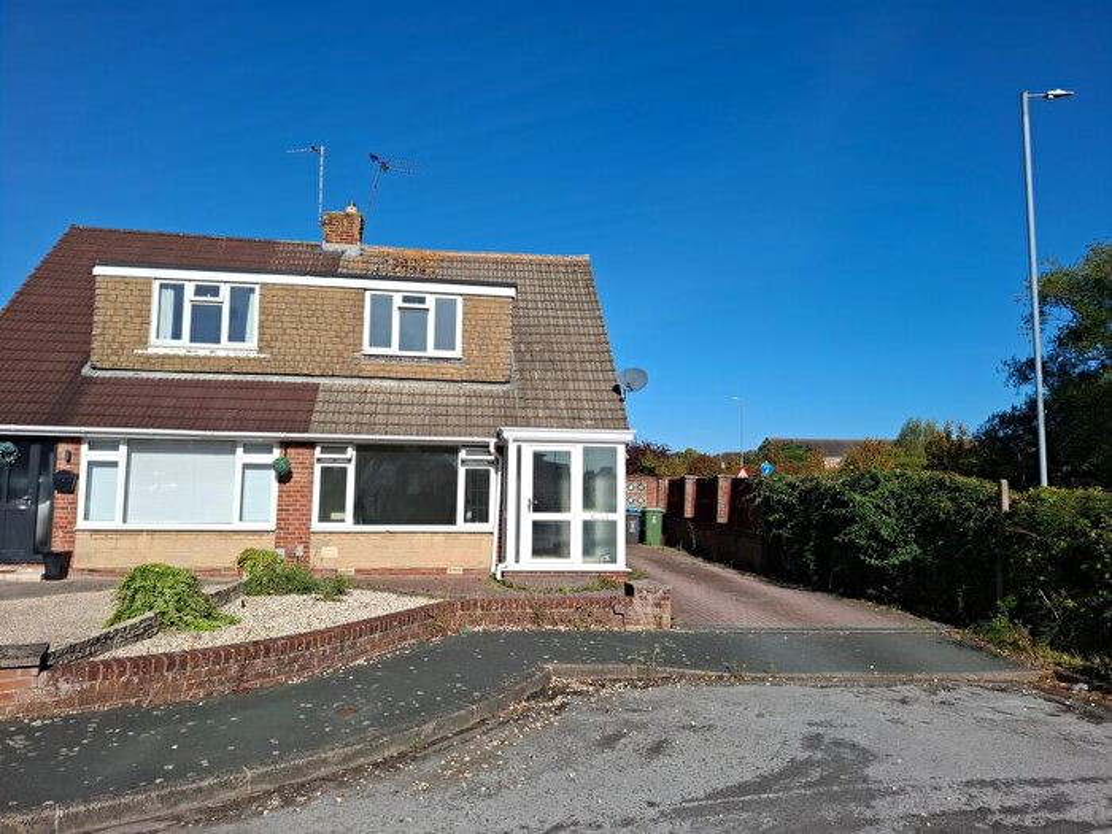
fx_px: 739
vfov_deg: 58.9
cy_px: 417
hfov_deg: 73.9
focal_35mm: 23
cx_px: 556
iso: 50
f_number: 1.8
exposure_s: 1/2625
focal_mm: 5.54
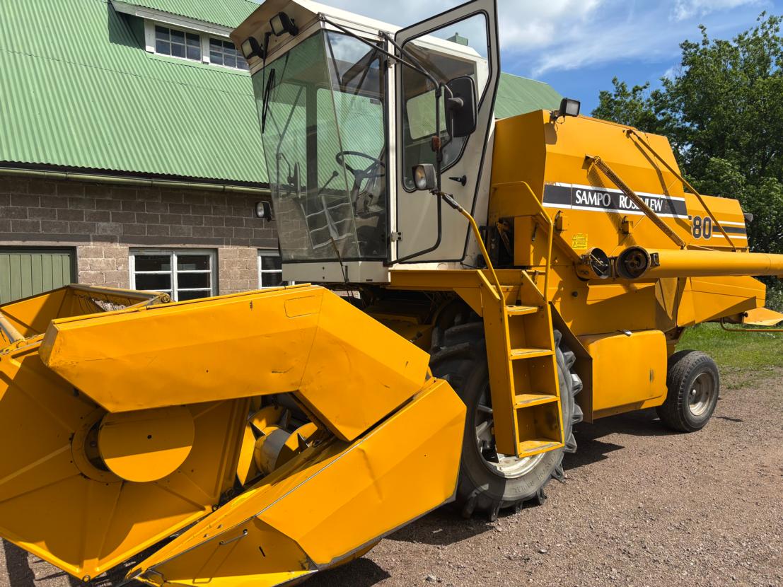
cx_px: 392
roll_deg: -0.4
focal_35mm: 26
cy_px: 294
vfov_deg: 53.1
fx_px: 588
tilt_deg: -1.4
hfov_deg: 67.3
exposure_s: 1/3106
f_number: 1.6
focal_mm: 5.96
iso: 50
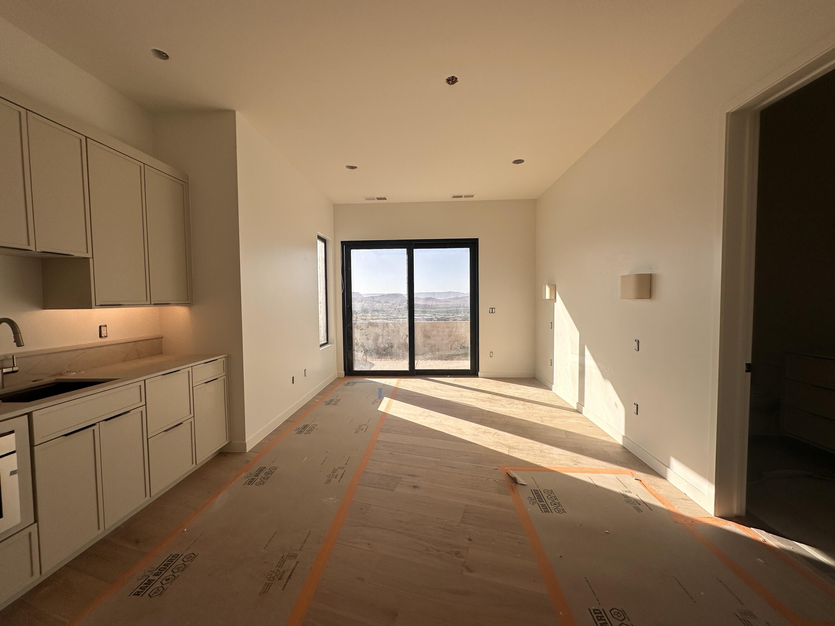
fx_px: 338
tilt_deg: -2.0
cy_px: 313
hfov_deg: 102.1
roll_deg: +0.2
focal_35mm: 14
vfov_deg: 85.7
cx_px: 418
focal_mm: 2.22
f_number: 2.2
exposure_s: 1/1233
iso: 40
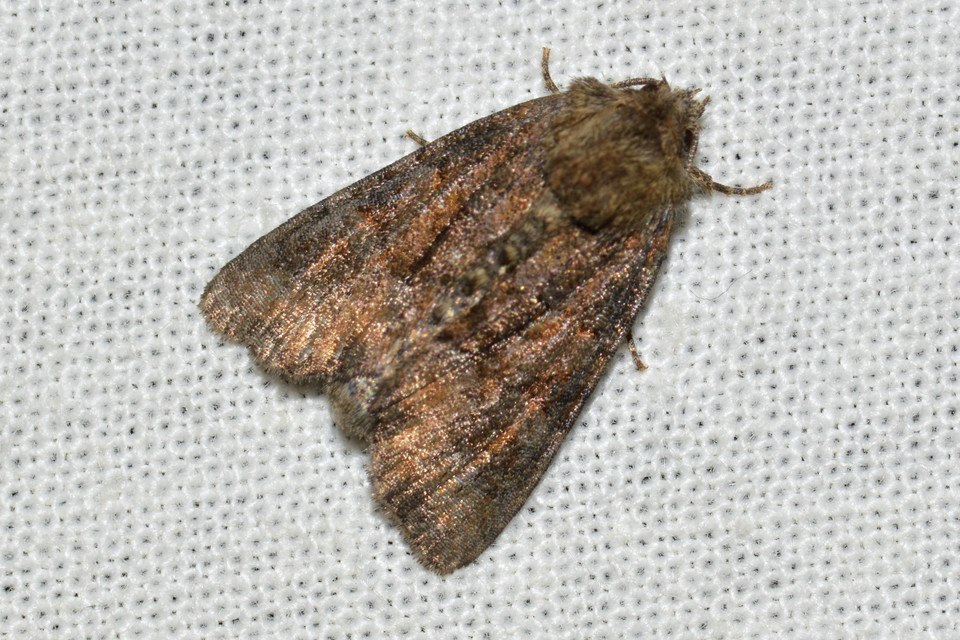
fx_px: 4000
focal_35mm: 150
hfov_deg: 13.7
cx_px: 480
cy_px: 320
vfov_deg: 9.1
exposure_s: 1/200
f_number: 22
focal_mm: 100
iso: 100
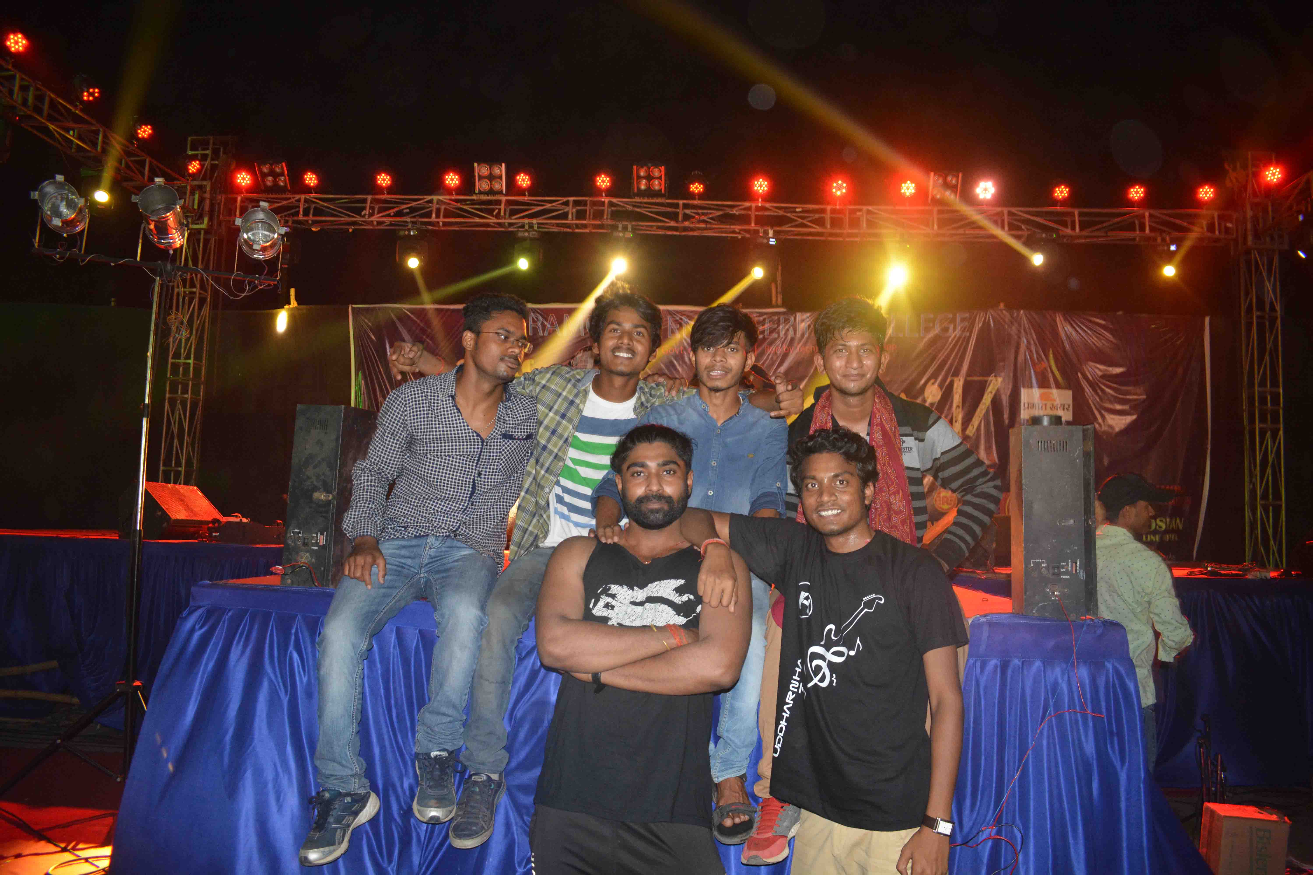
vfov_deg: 47.9
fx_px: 985
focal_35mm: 27
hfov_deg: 67.4
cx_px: 656
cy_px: 438
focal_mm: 18
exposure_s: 1/20
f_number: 4
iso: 1600
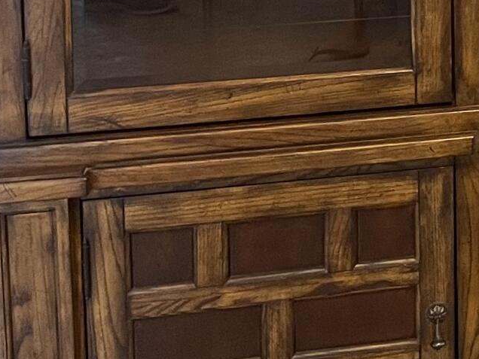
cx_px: 1005
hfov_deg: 13.8
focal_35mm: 118
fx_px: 1633
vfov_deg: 11.6
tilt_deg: -5.7
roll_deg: -0.6
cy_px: -285
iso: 200
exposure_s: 1/60
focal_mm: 5.1
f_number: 1.6
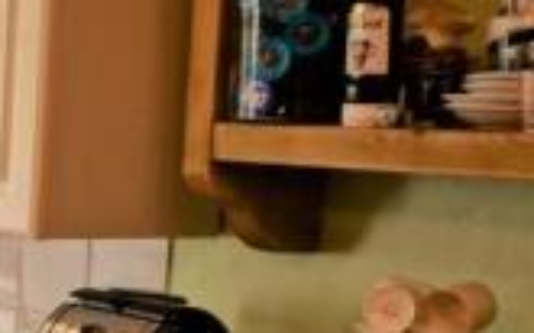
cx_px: -259
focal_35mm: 97
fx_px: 1411
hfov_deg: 18.9
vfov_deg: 13.4
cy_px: 293
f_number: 9
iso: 320
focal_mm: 16
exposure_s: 1/15
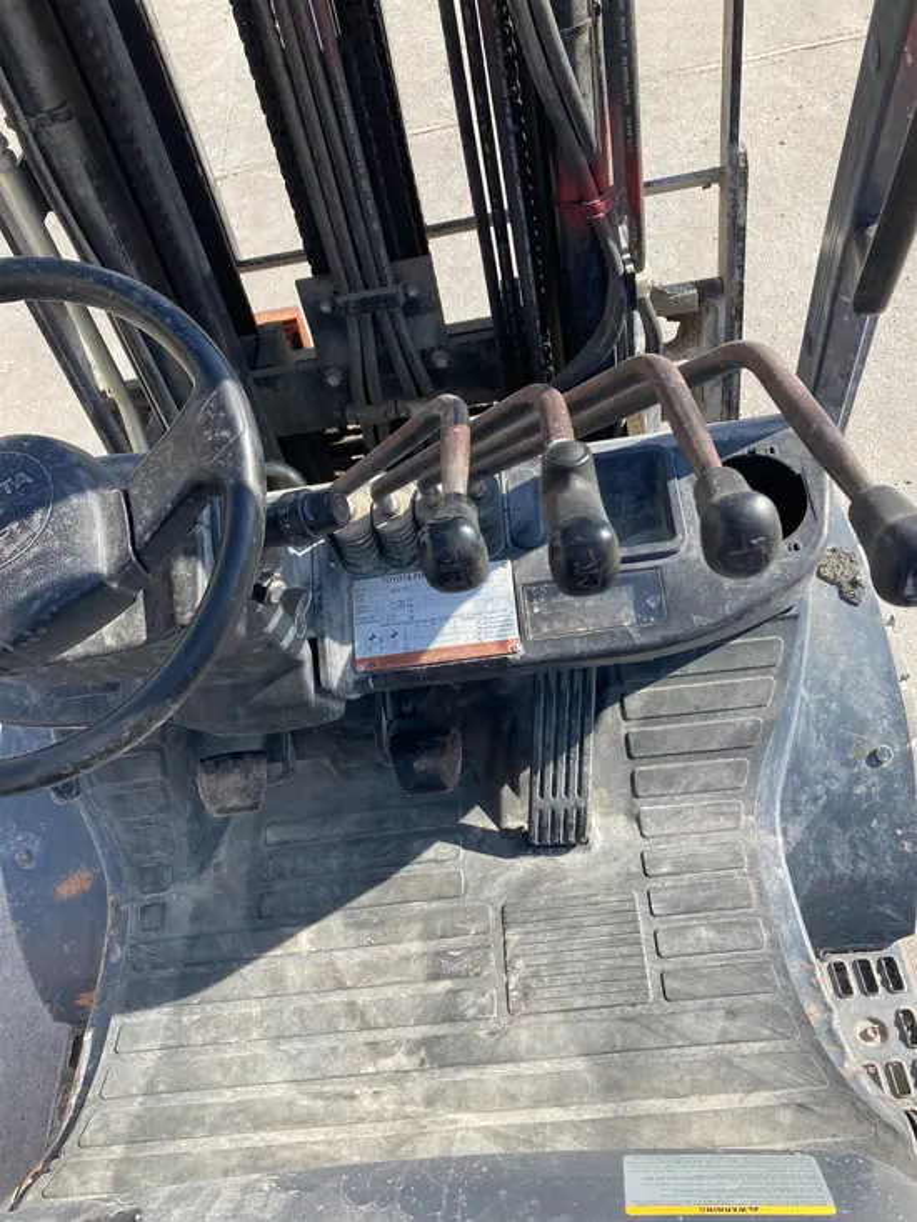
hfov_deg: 49.8
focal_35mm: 28
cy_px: 611
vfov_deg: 63.4
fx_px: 989
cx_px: 458
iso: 20
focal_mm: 3.99
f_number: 1.8
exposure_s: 1/631
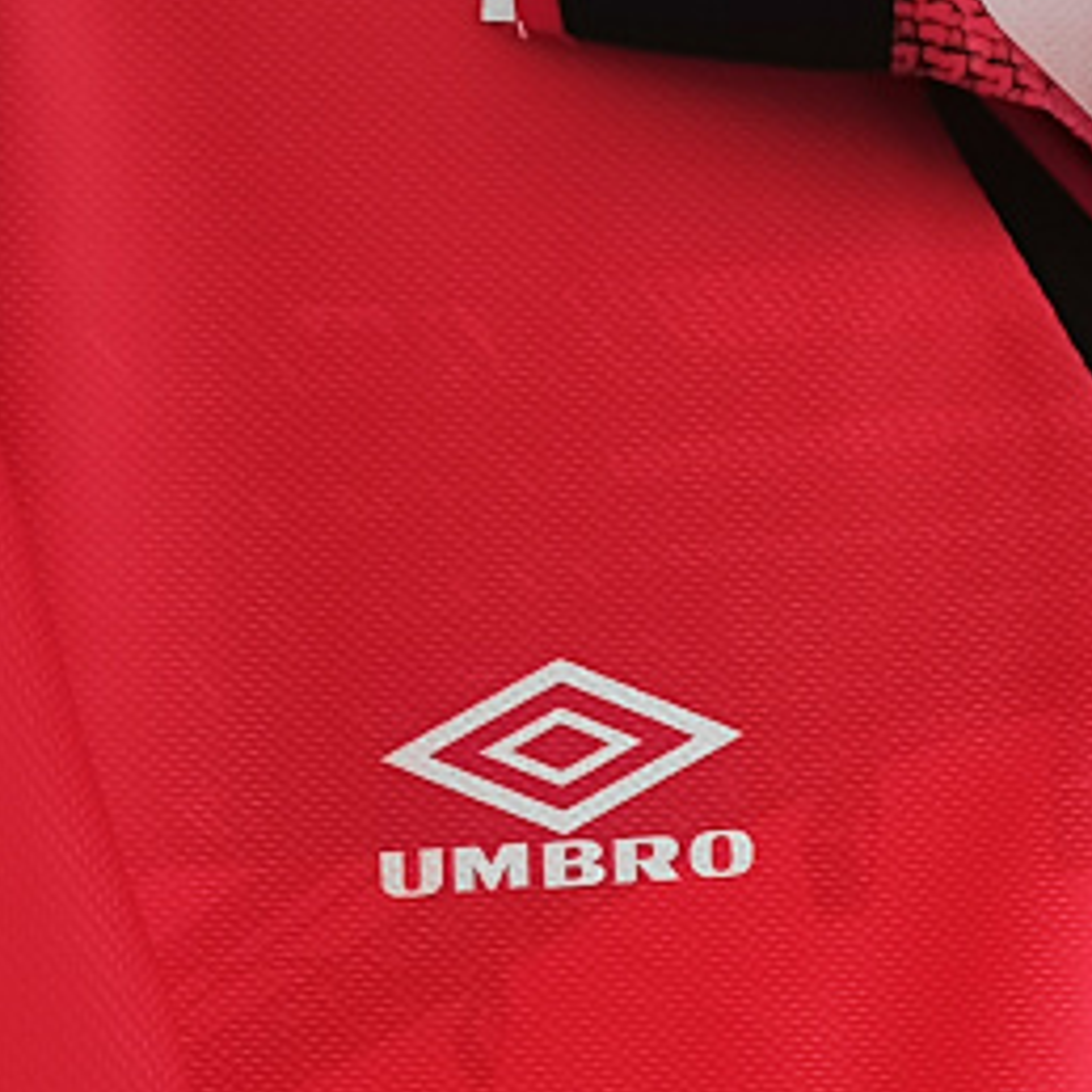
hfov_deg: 12.3
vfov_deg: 12.5
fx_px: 4997
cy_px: 422
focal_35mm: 140
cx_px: 1218
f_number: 1.8
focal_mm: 5.58
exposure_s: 1/33.3
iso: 320
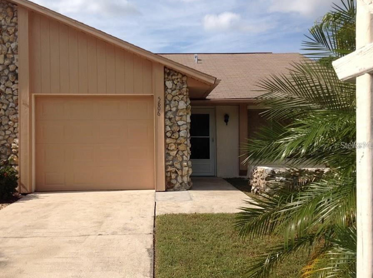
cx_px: 167
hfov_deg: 46.8
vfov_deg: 35.8
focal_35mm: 40
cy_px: 145
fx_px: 430
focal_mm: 4.28
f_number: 2.4
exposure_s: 1/2326
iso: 50
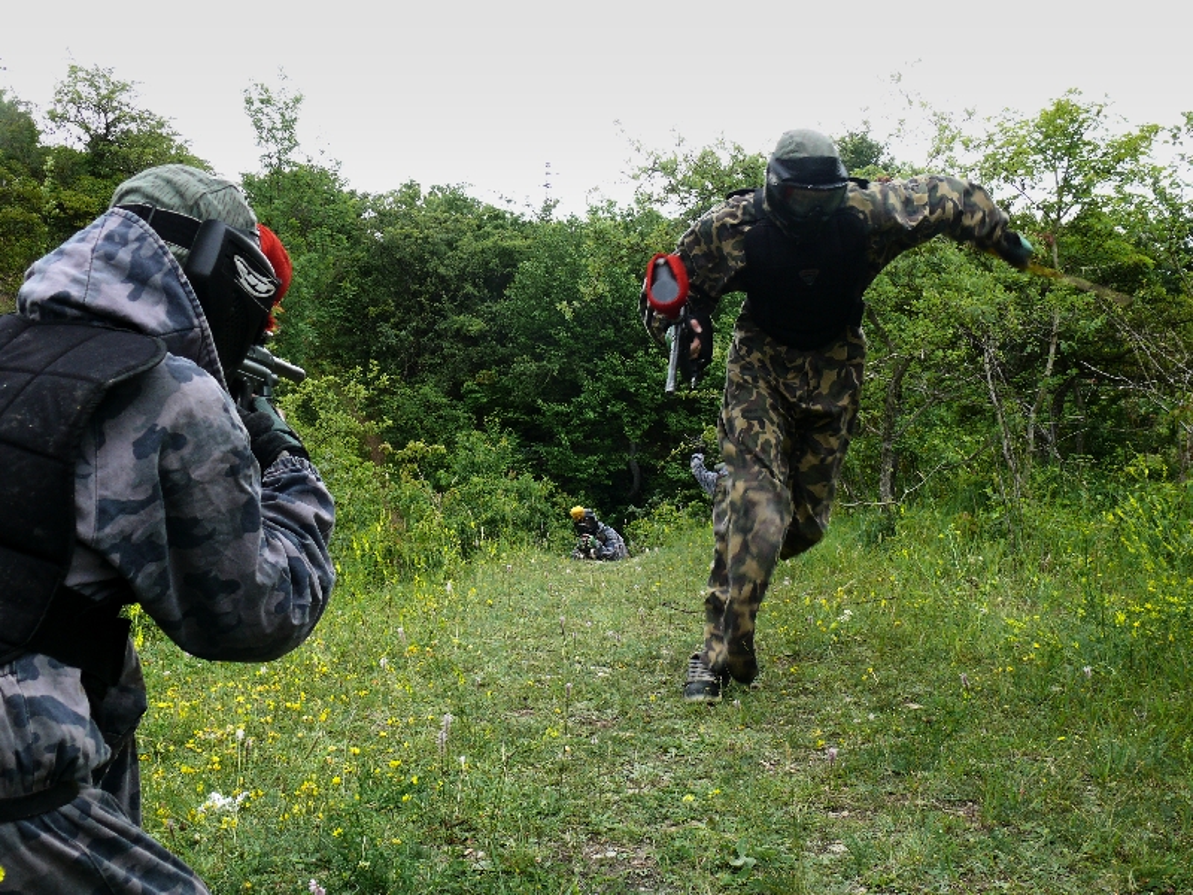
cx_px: 596
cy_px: 448
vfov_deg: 32.2
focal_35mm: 45
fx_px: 1551
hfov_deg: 42.1
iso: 100
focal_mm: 9.6
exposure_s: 1/160
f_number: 4
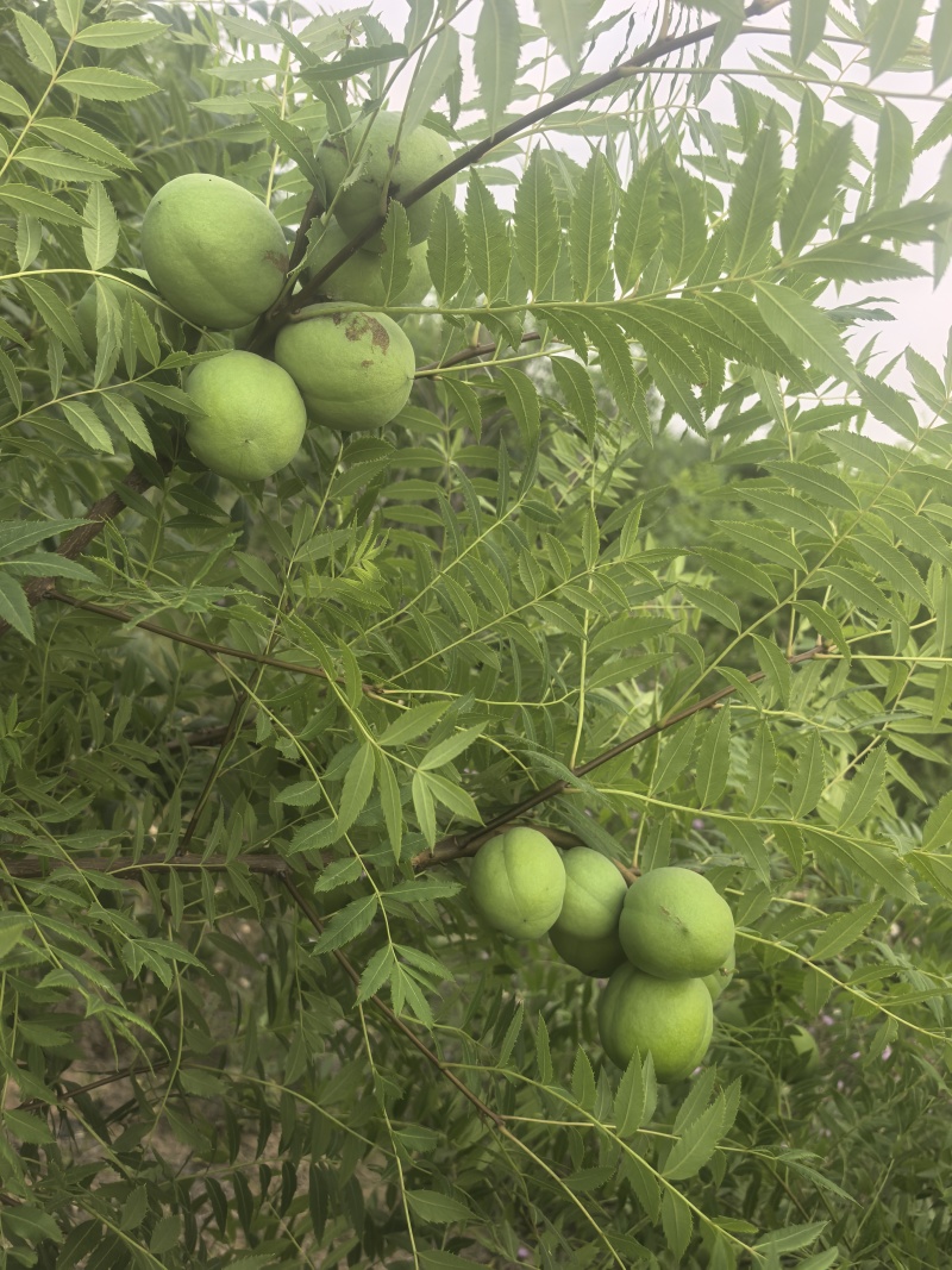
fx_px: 990
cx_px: 476
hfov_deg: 51.3
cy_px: 635
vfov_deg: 65.3
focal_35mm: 27
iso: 320
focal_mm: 6.98
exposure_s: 1/1044
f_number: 2
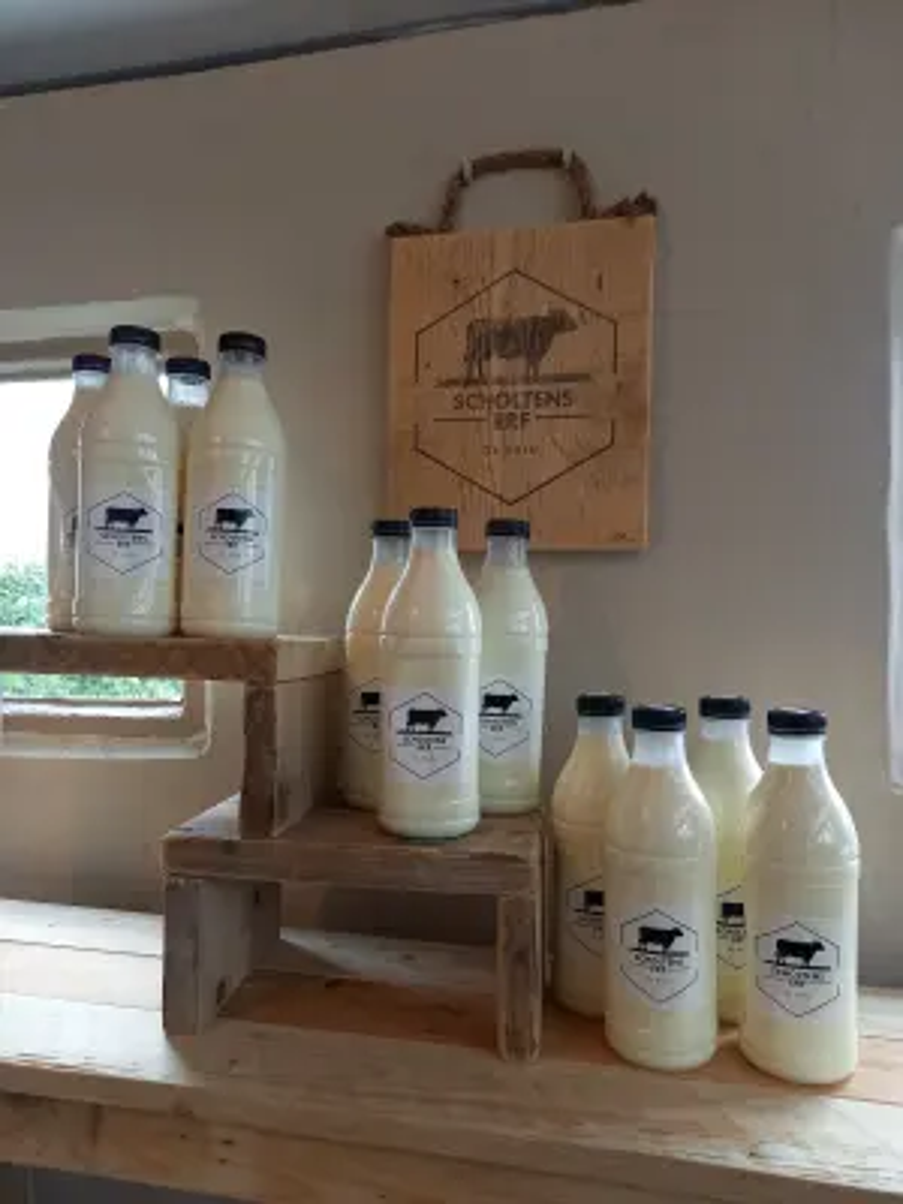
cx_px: 452
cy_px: 602
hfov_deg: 54.9
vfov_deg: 69.4
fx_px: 870
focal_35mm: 25
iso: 320
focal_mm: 4.65
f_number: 1.8
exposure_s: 1/50
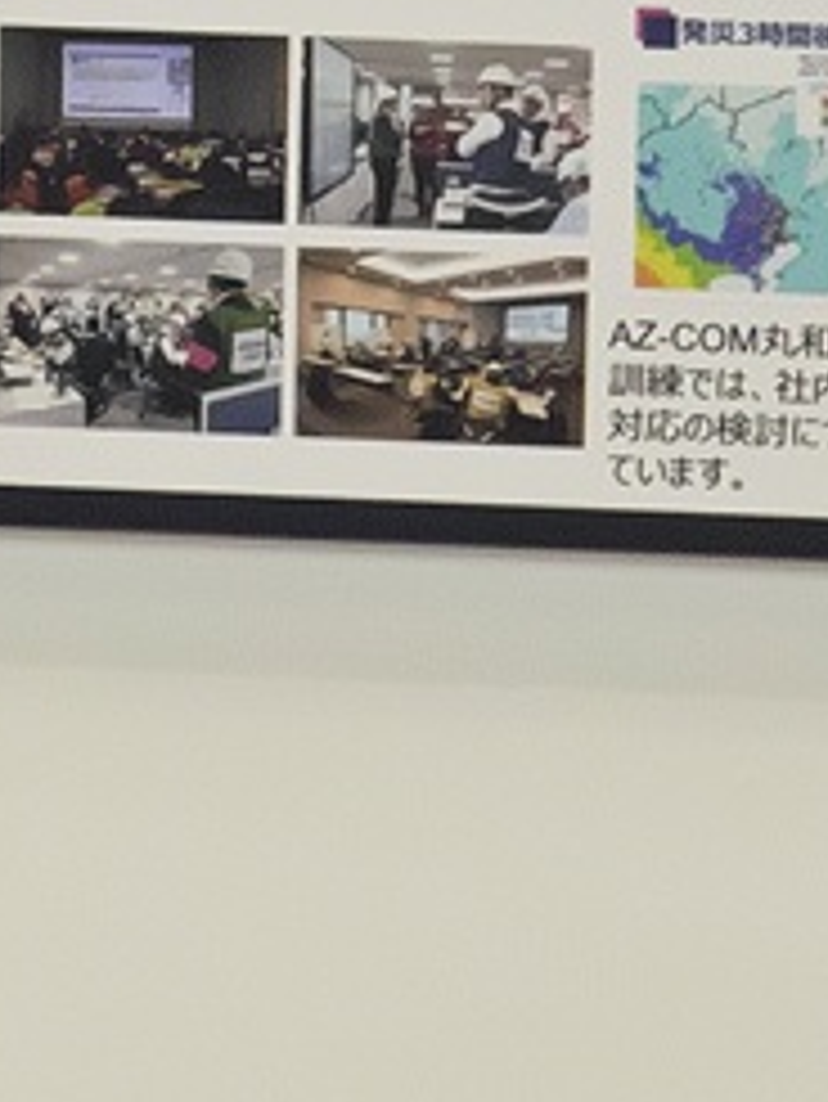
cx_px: -1760
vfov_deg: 8.7
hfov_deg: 6.2
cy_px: -801
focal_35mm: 219
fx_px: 6978
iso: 320
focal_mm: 14
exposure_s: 1/60
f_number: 5.6
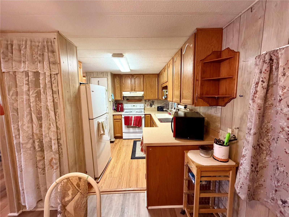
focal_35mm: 14
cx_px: 144
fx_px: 117
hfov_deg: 102.1
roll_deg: +1.4
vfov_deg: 85.7
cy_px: 108
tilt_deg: -5.7
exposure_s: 1/60
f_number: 2.2
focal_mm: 2.22
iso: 500
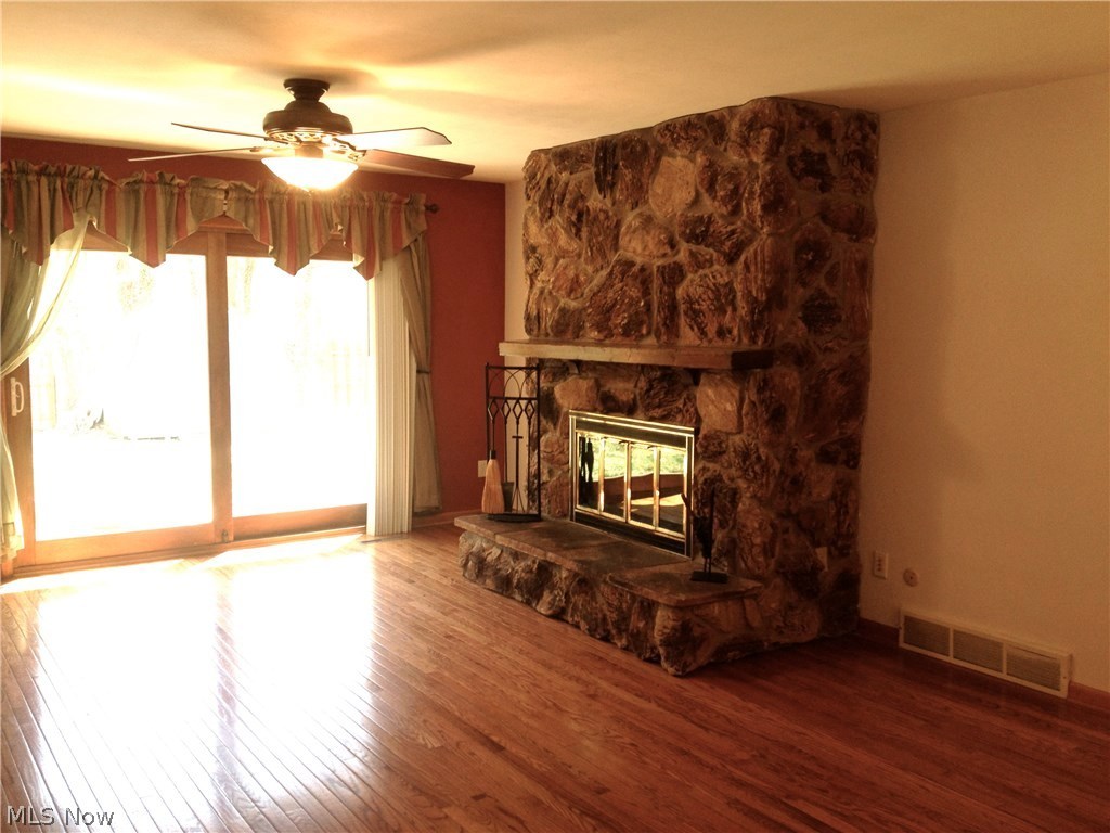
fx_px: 1122
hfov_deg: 52.6
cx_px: 555
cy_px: 416
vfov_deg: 40.7
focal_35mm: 35
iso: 50
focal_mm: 4.28
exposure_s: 1/30
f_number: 2.4
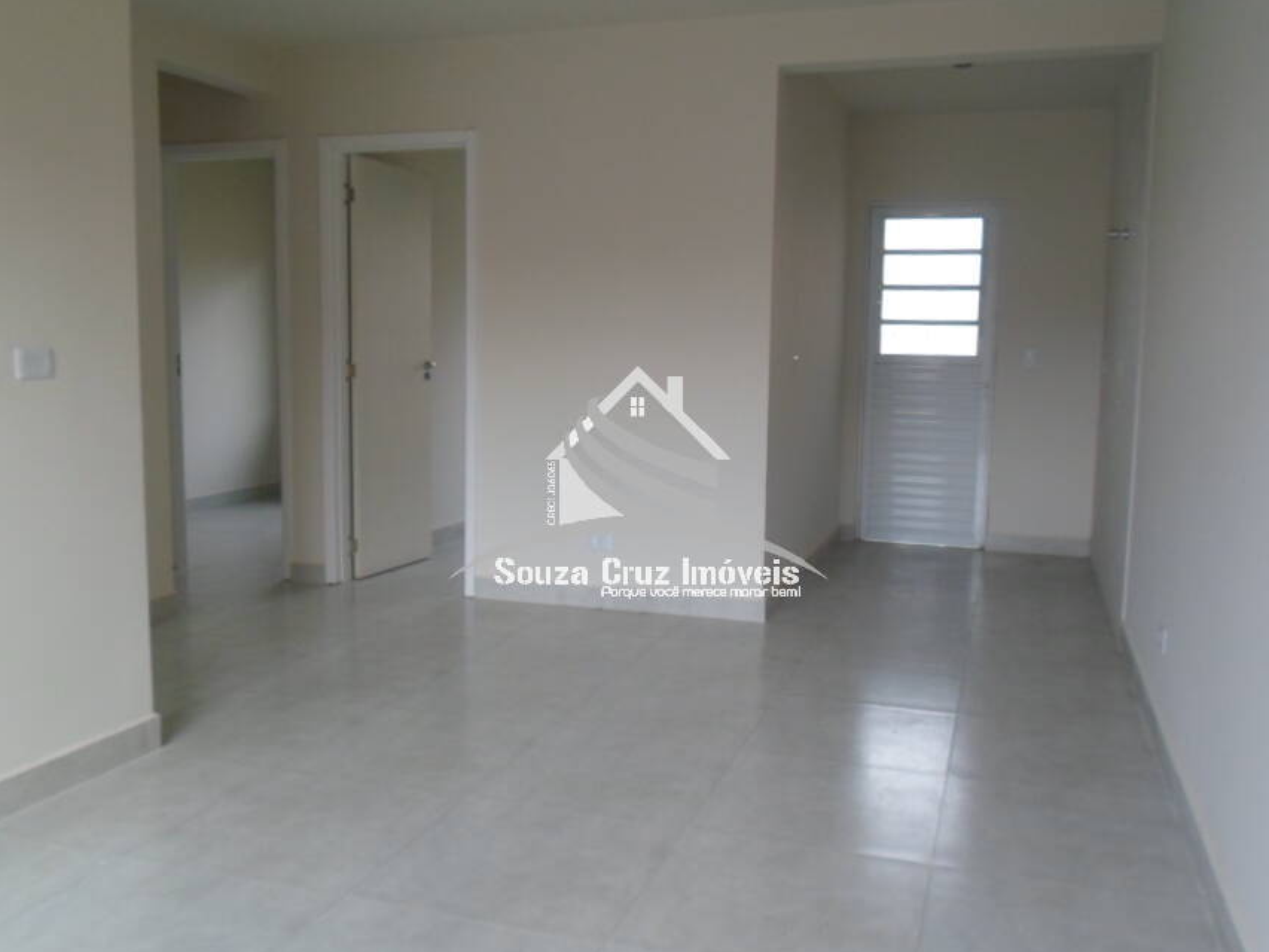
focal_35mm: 30
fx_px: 1100
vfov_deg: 46.8
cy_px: 483
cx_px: 638
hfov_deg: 60.0
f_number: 2.5
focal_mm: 4.5
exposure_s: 1/125
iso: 80
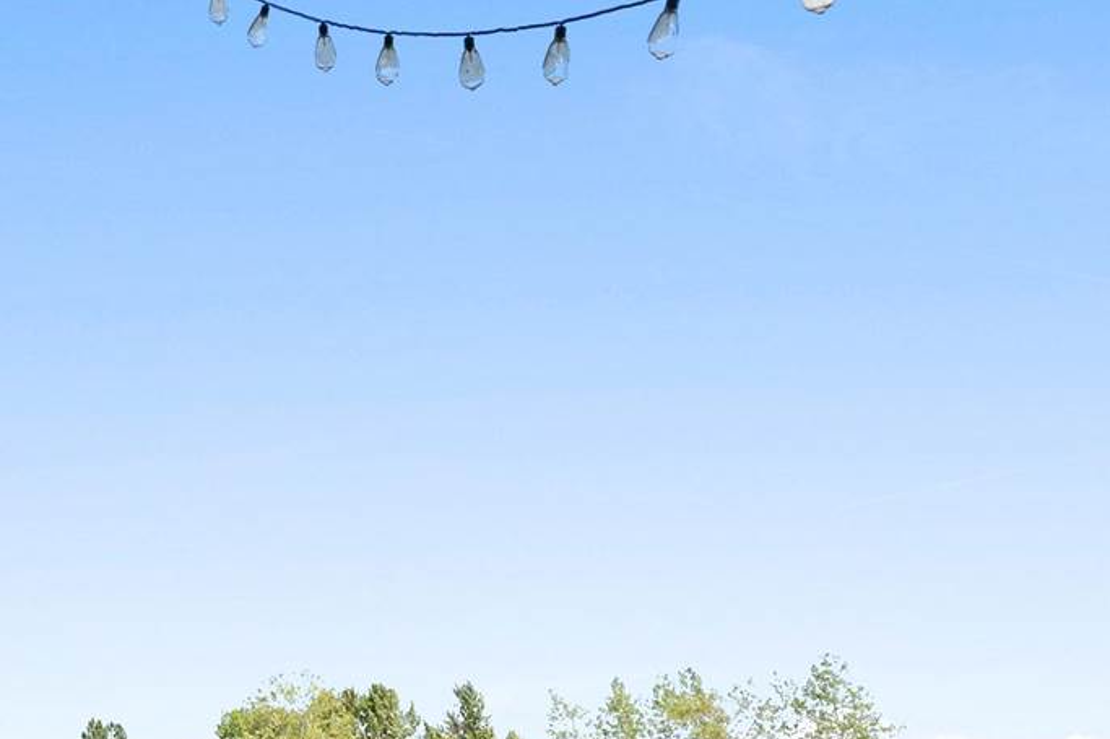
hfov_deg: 29.7
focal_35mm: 63
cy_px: 778
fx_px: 1942
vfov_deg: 20.7
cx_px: -2
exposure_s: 1/13
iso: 100
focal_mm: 14
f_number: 8
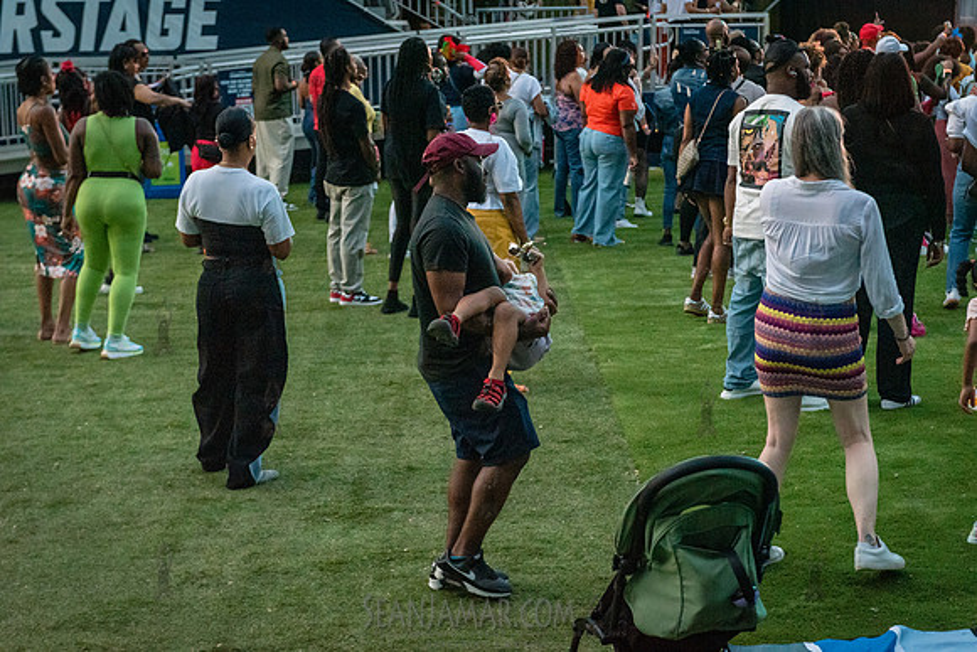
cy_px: 326
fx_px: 1900
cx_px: 488
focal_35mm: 70
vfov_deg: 19.5
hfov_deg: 28.8
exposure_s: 1/250
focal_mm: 70
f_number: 4.5
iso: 6400
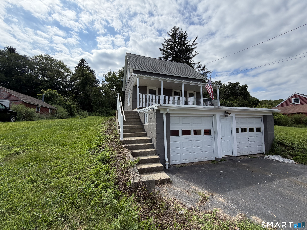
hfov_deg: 102.1
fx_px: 124
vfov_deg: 85.7
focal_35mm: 14
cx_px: 154
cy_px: 115
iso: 25
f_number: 2.2
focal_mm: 2.22
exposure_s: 1/1235
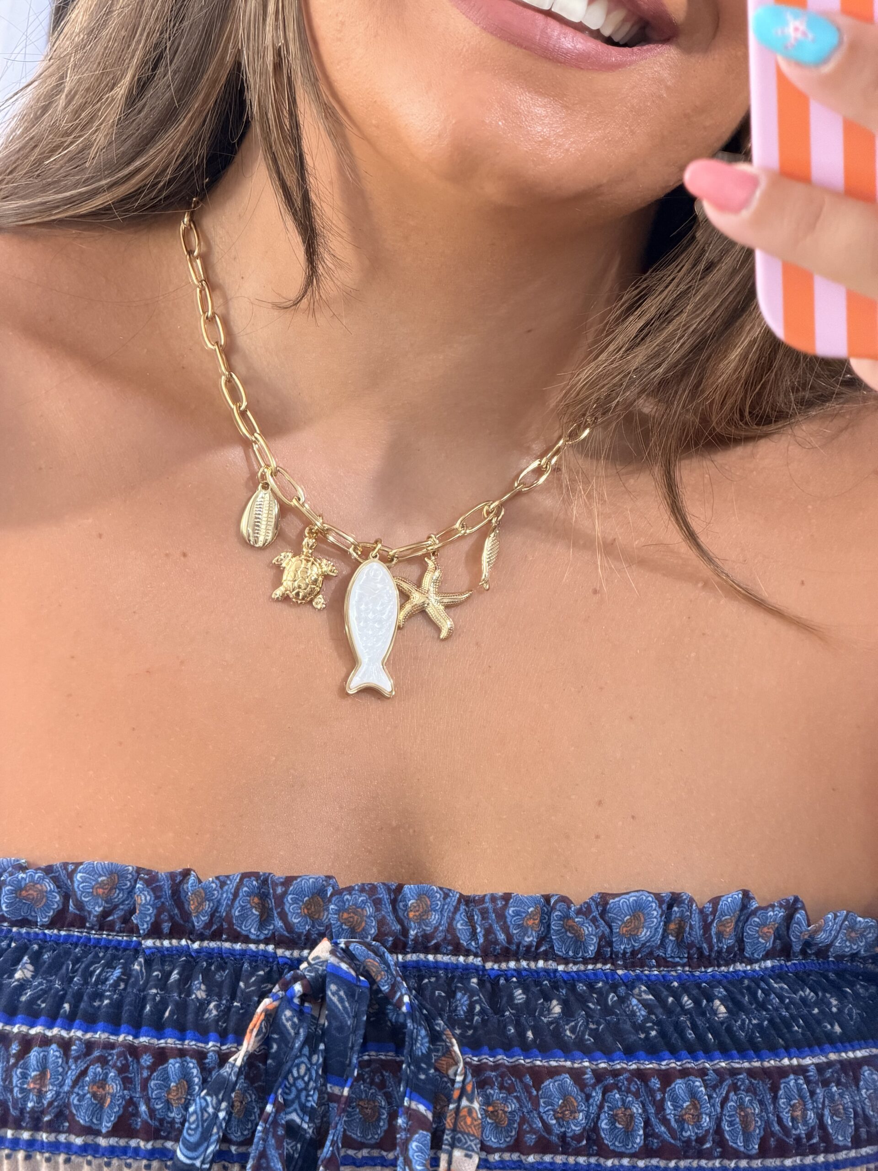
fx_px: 3382
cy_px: 586
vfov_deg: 19.6
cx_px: 439
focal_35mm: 100
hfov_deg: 14.8
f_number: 2.8
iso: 400
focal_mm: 16.89
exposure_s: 1/100
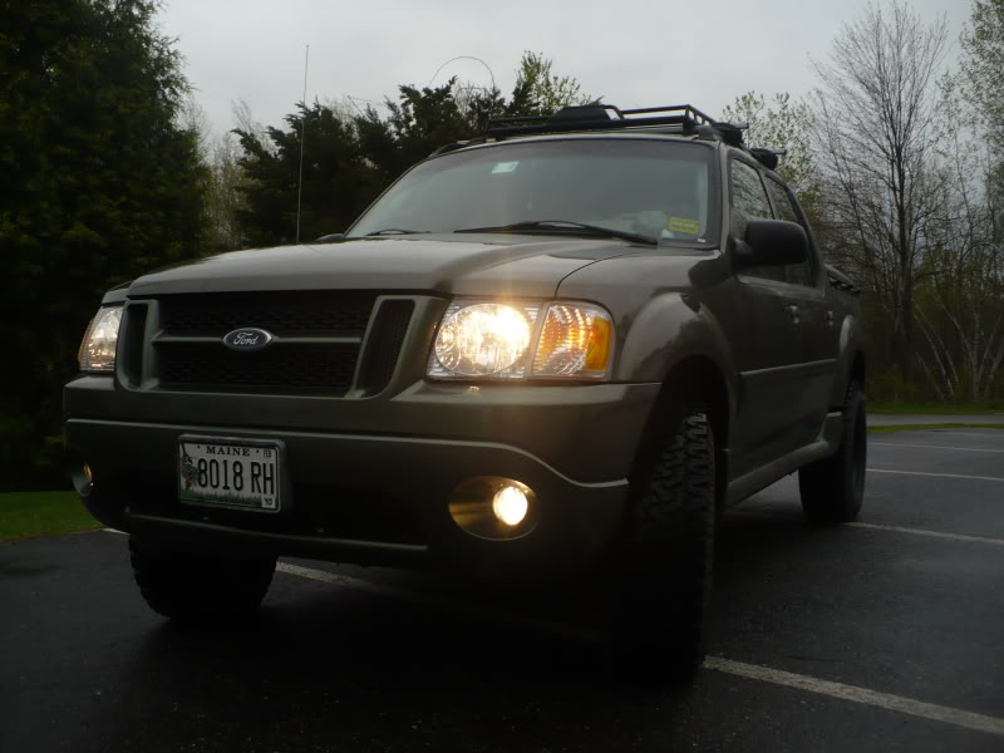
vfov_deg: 38.7
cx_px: 502
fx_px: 1073
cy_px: 376
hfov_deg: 50.1
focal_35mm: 37
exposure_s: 1/160
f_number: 2.8
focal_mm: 6.1
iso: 100
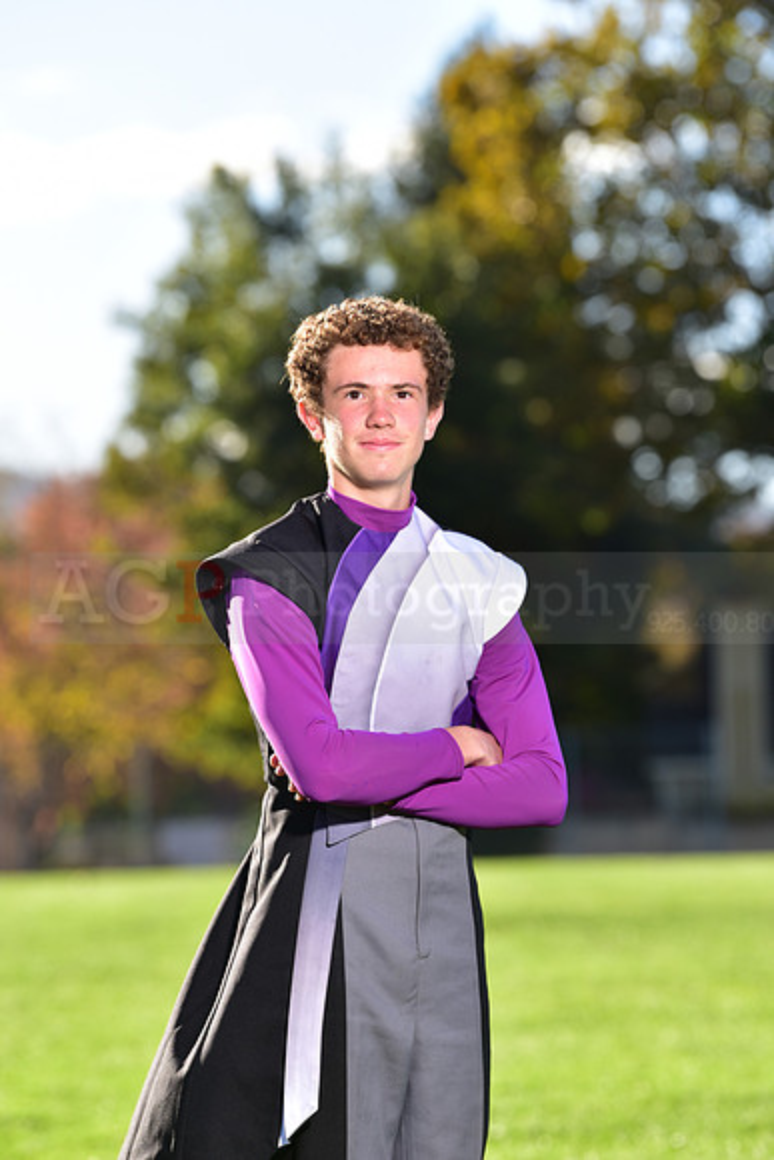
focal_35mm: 185
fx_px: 5962
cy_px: 580
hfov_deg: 7.4
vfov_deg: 11.1
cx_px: 387
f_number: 5
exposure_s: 1/250
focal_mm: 185
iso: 80
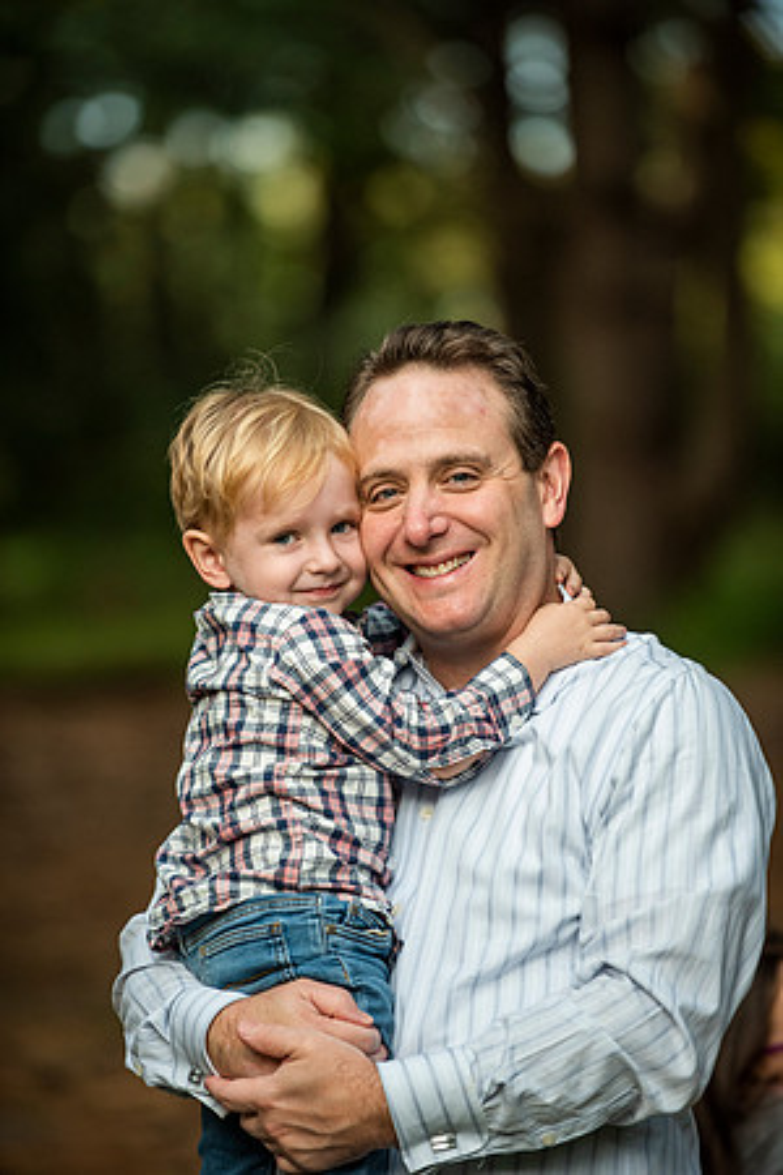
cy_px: 588
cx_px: 392
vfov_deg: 10.3
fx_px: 6524
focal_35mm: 200
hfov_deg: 6.9
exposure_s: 1/250
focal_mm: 200
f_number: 3.2
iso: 1250
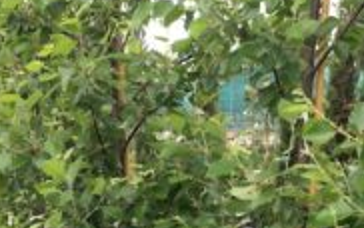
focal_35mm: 90
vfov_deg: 14.5
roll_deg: +0.3
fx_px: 893
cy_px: 183
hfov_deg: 23.0
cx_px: 222
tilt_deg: -0.9
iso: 25
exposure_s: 1/102
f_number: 2.2
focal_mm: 4.15
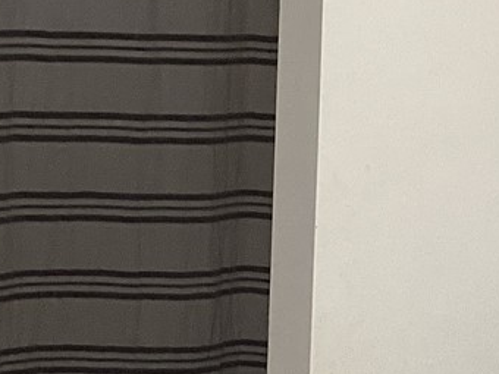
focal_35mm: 146
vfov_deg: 10.0
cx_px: 307
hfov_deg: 13.5
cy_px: 428
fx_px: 2105
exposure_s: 1/60
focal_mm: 3.3
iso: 160
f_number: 2.4
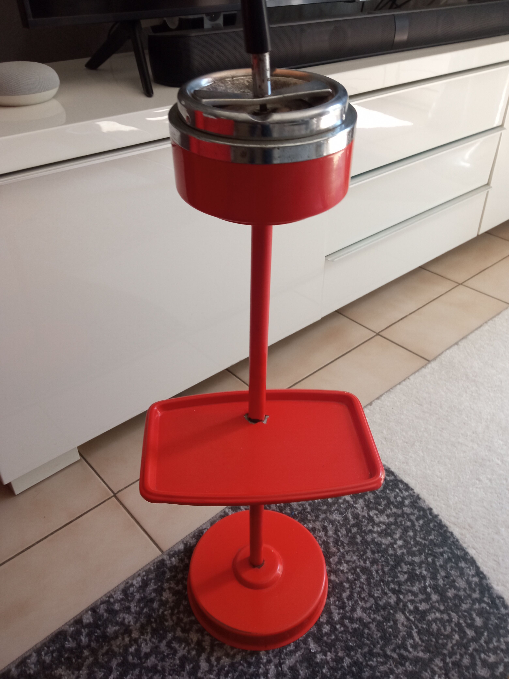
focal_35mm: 27
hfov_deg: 51.4
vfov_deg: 65.3
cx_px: 254
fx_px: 529
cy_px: 340
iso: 122
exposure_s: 1/33.3
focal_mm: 3.79
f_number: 2.2
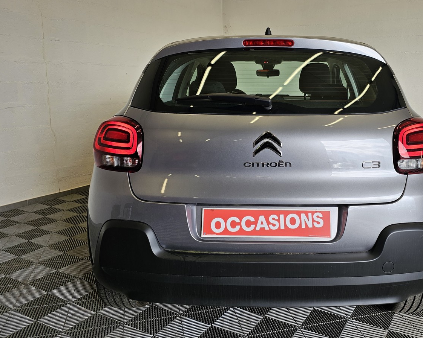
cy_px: 174
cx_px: 267
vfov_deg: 45.8
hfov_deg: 55.0
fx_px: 401
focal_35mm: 32
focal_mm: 6.3
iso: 12
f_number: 1.7
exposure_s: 1/100
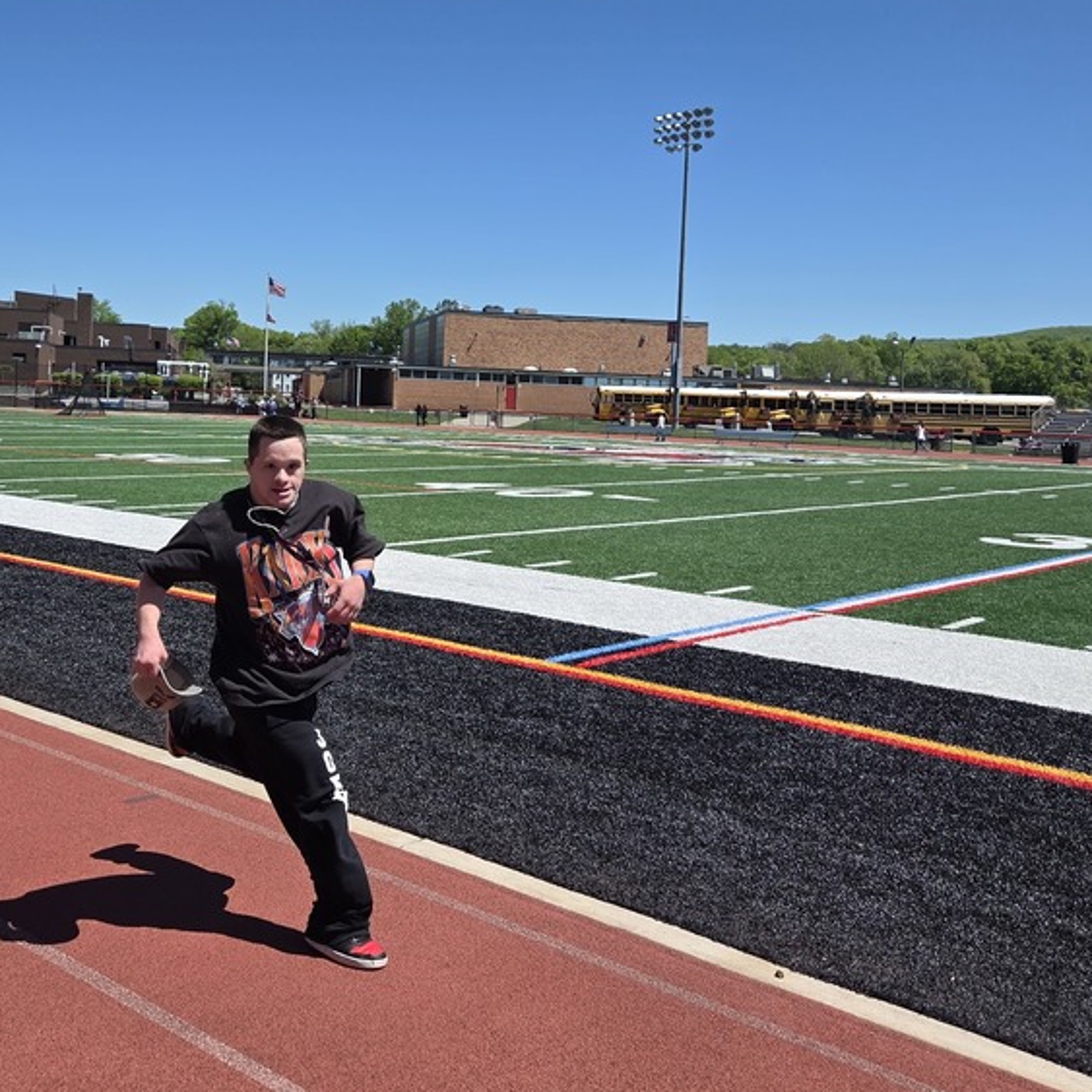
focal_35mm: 37
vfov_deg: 44.7
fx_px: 1321
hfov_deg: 44.6
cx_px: 427
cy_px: 438
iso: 80
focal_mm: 5.4
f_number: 1.8
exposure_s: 1/6618
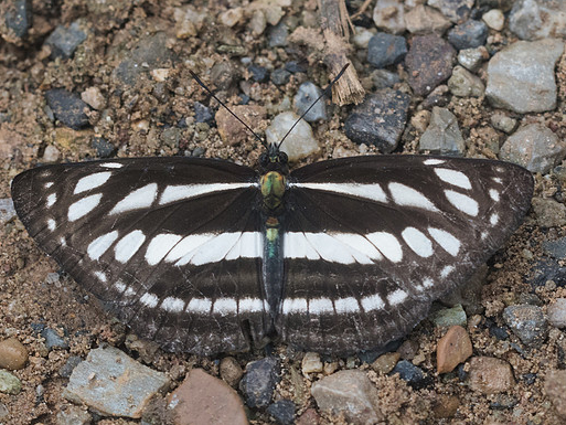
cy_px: 249
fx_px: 8357
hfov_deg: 3.9
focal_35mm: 511
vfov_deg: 2.9
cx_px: 253
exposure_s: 1/320
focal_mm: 150
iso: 800
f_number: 5.6
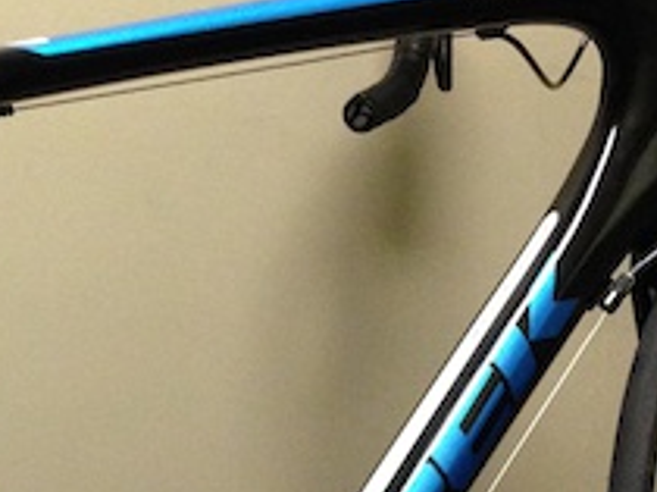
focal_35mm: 126
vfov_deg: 11.5
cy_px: 630
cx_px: 147
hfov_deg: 15.6
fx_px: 2389
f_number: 2.4
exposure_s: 1/20
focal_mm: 4.12
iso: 320
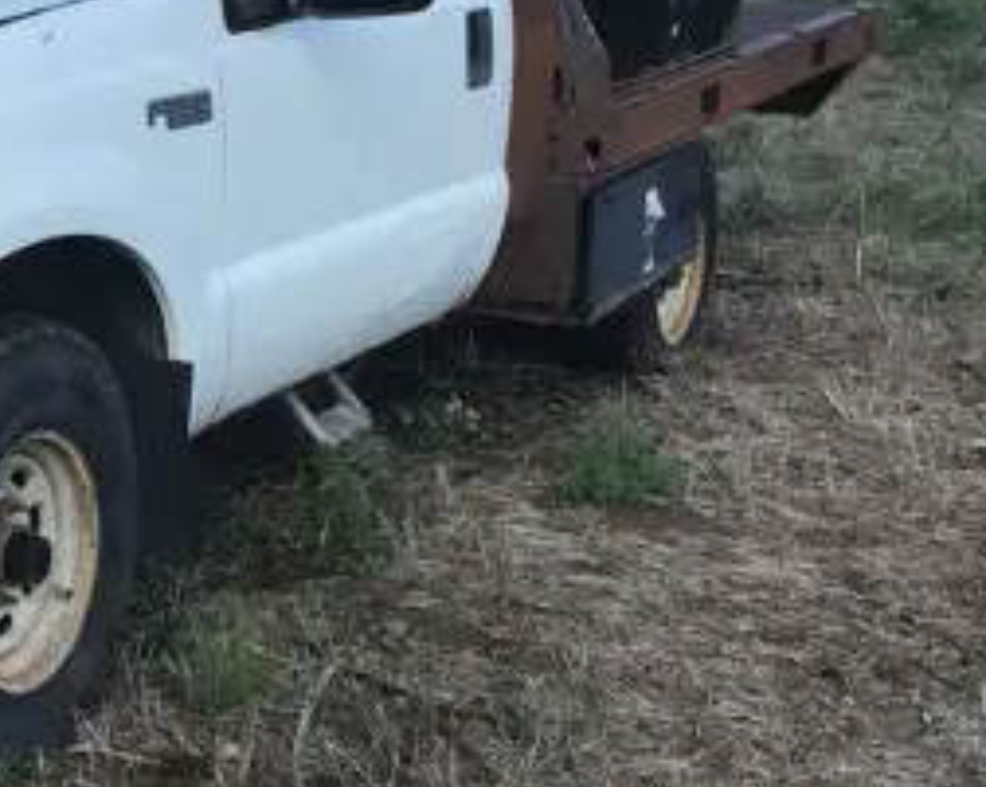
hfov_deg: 23.5
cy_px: 172
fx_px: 2244
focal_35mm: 77
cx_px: -51
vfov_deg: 19.7
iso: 25
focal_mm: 3.3
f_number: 2.4
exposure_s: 1/895
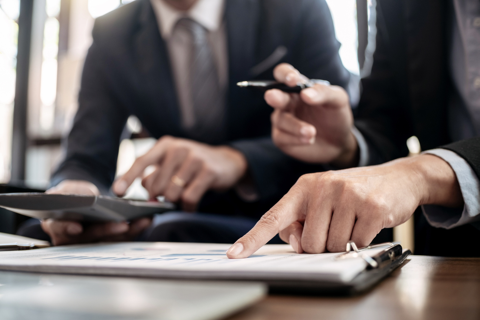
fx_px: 480
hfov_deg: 53.1
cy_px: 160
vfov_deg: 36.9
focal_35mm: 36
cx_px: 240
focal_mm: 24
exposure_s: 1/100
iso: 250
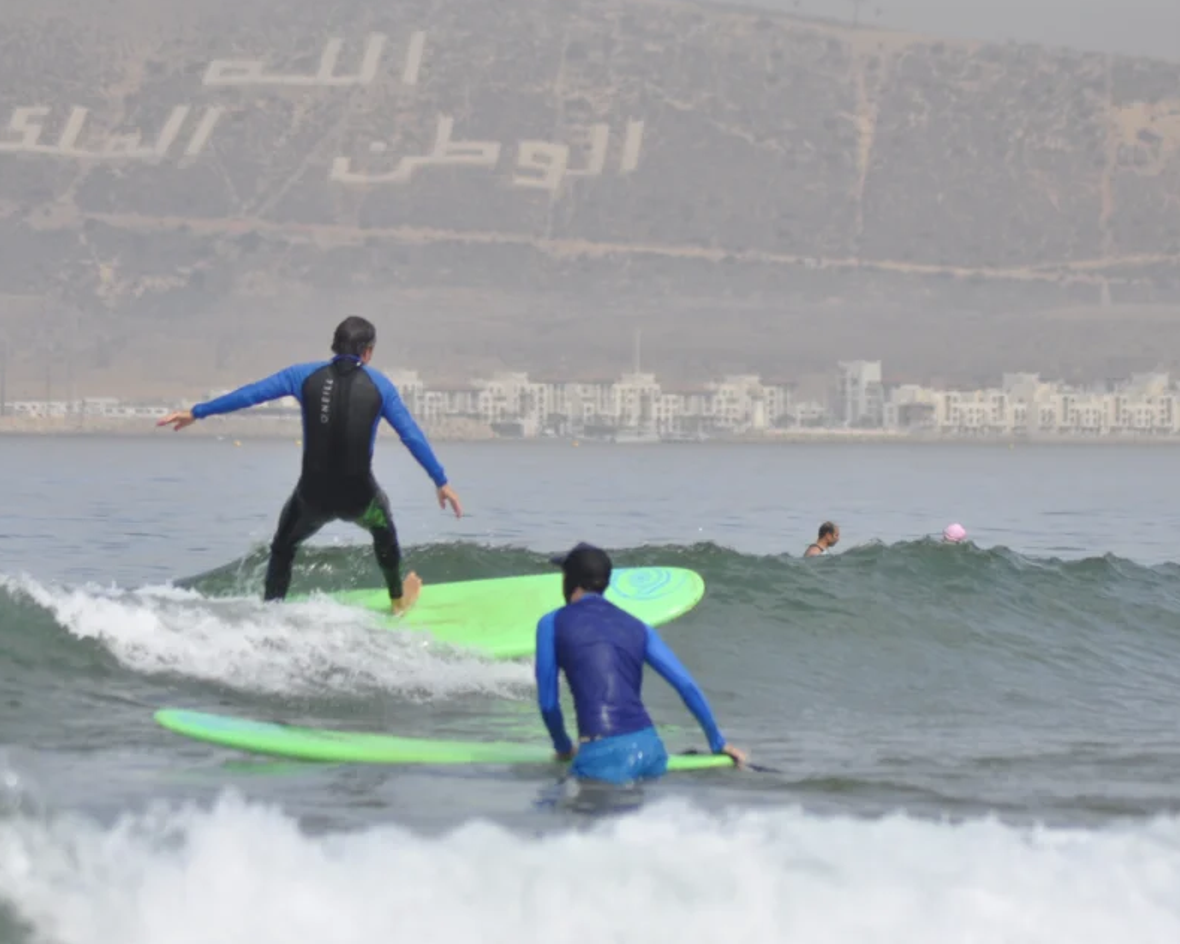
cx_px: 650
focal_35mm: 310
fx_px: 10826
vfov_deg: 5.0
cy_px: 479
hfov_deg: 6.2
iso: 320
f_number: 5.6
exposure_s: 1/2000
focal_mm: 170
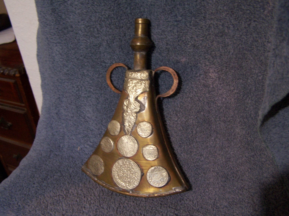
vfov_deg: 37.7
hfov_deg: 49.0
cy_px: 108
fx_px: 317
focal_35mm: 38
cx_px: 144
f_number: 2.8
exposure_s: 1/8
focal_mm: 6.3
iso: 140
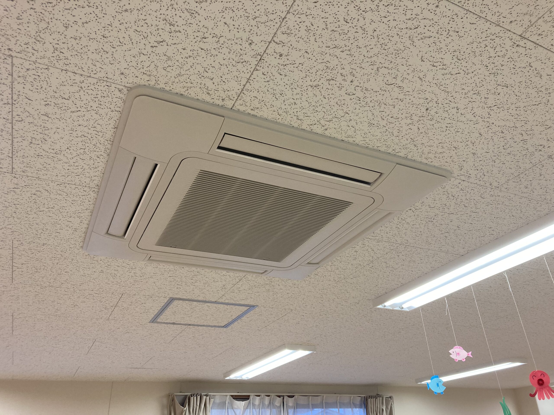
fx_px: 448
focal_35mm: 28
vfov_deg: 49.7
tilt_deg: +31.2
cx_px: 277
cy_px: 208
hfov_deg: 63.4
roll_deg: +0.9
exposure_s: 1/100
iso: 50
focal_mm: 3.99
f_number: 1.8
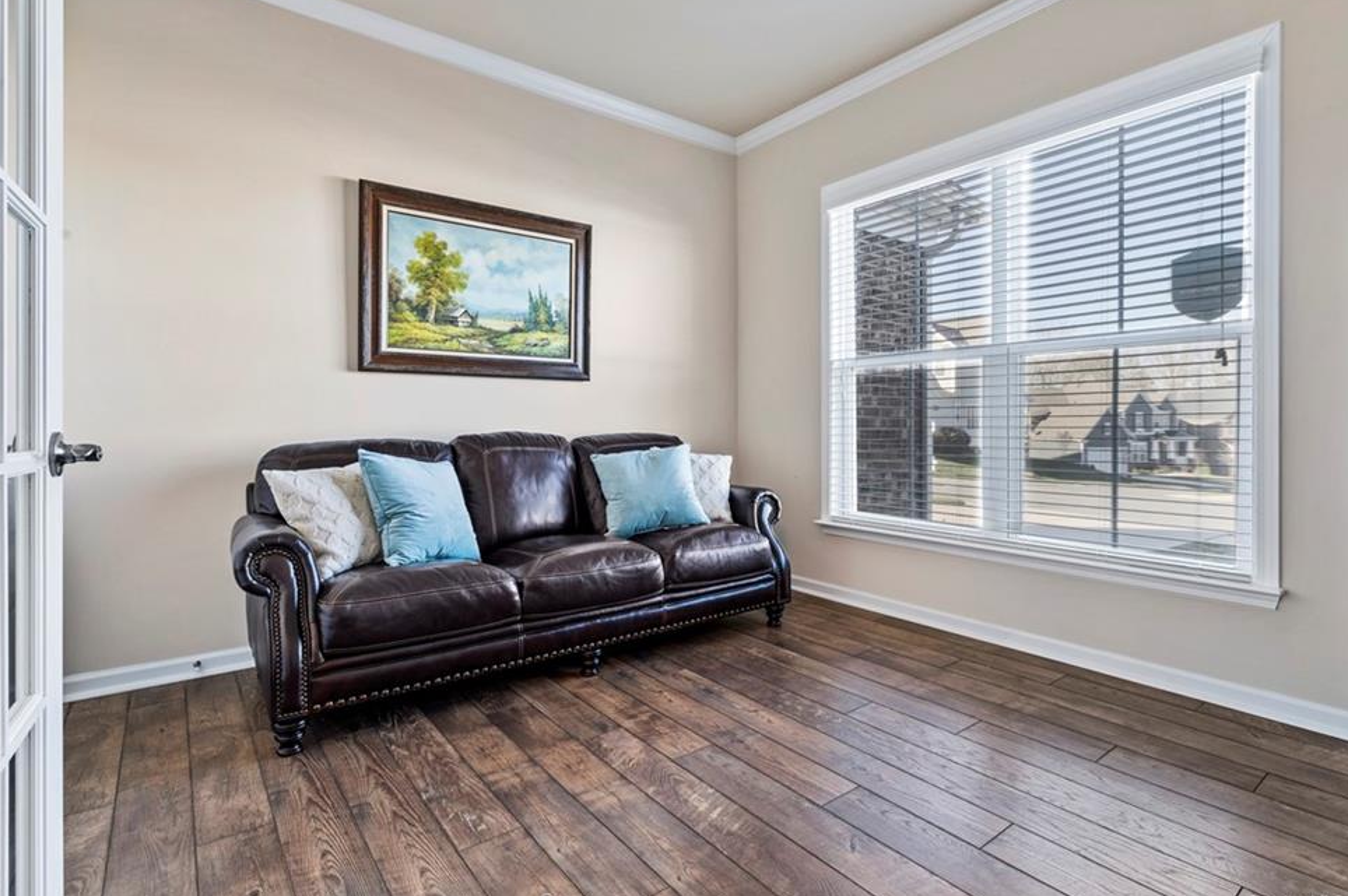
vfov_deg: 70.3
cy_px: 440
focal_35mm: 17
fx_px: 636
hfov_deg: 93.3
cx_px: 682
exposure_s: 1
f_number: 11
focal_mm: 16
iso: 200
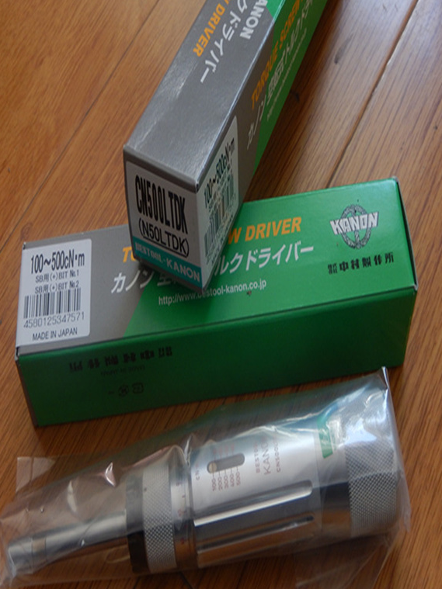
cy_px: 210
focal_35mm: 54
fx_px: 920
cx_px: 196
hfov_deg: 27.0
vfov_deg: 35.3
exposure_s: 1/40
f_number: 4.2
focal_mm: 7.3
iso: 125
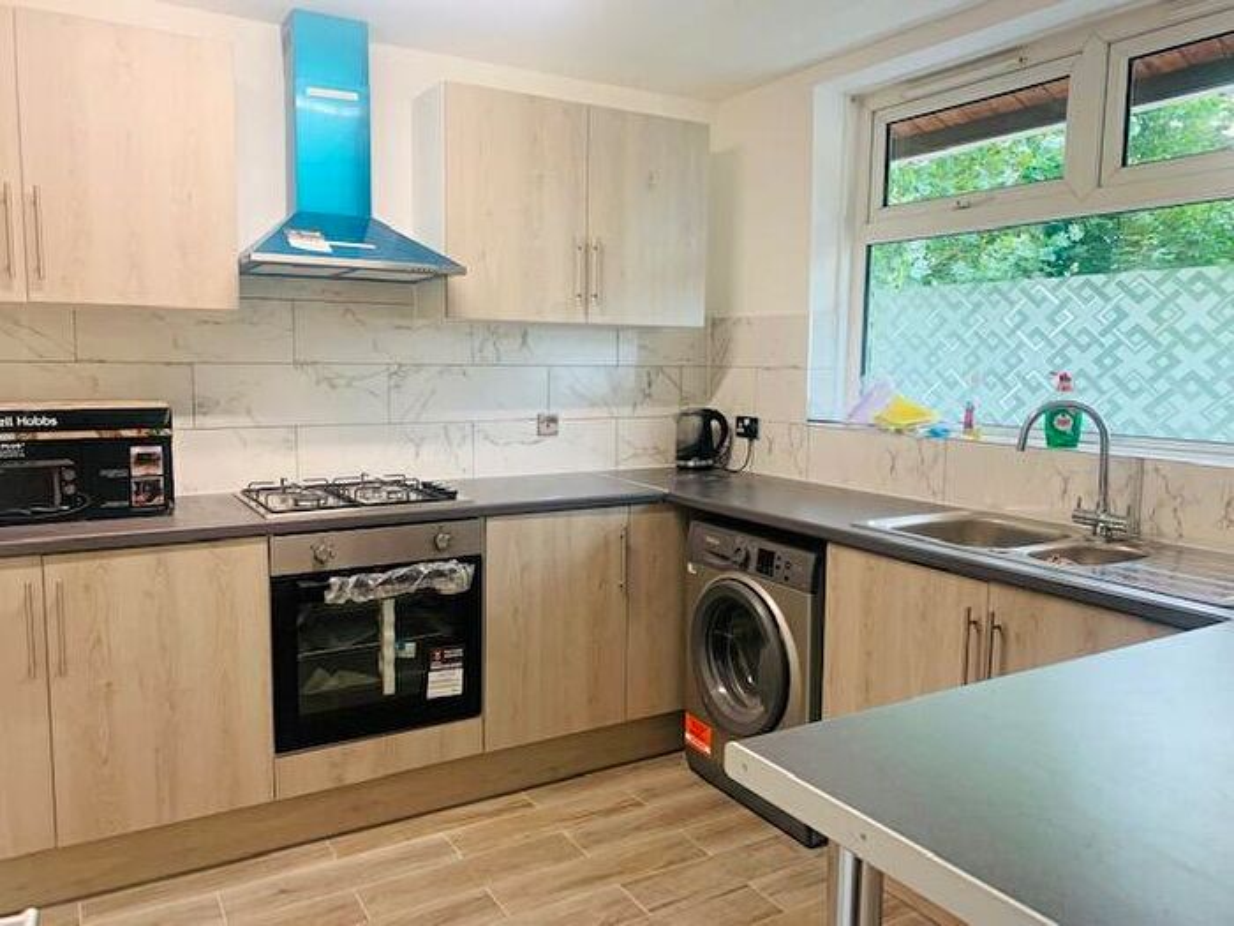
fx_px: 927
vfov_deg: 53.1
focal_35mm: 26
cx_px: 617
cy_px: 463
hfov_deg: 67.3
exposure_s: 1/60
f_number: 1.8
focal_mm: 4.25
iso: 100
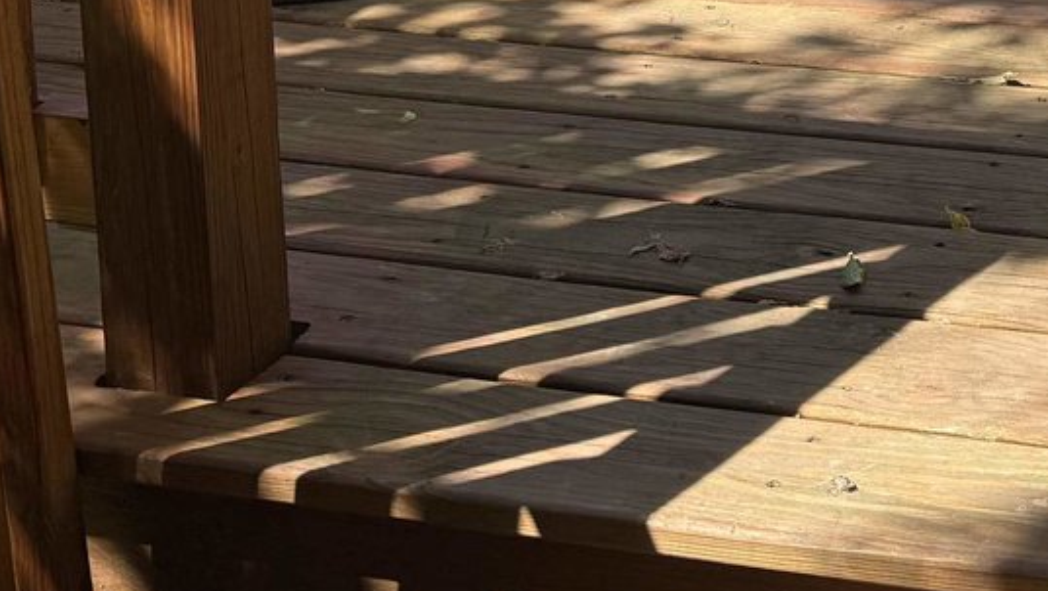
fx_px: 2168
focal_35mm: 78
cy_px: -460
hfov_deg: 24.9
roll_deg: -1.6
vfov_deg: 13.9
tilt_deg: -9.4
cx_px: 1202
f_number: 1.78
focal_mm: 6.76
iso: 80
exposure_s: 1/2370
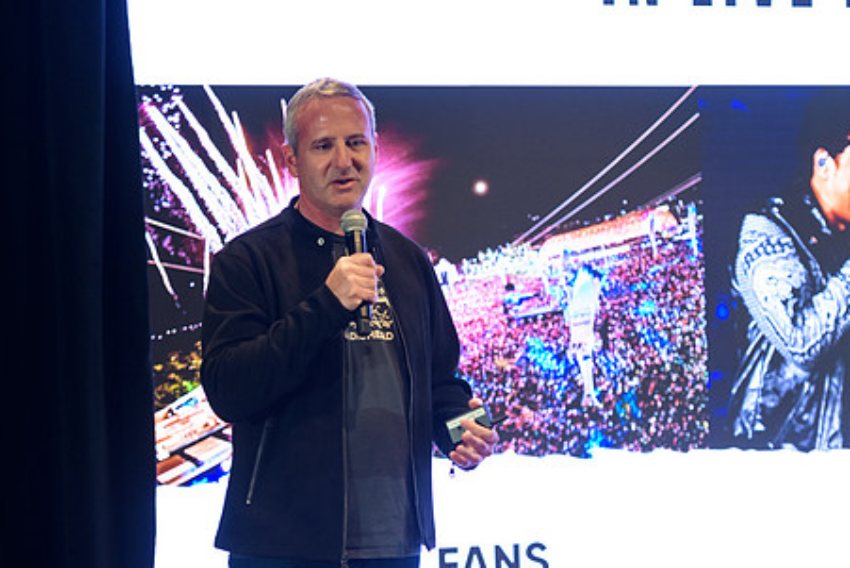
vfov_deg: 10.2
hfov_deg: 15.2
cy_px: 290
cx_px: 496
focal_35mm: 135
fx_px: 3188
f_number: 3.2
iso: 1600
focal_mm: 105
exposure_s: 1/200
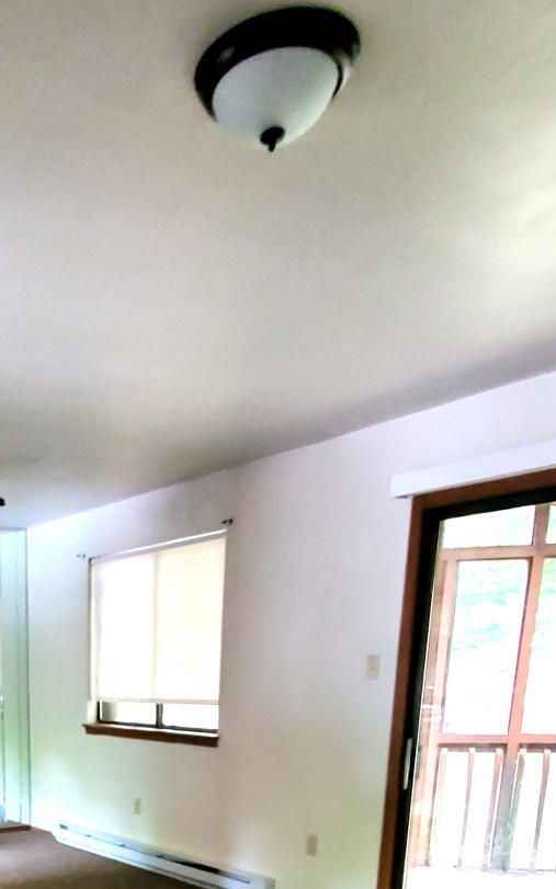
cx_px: 24
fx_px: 824
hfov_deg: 34.5
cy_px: 896
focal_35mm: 34
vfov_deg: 46.9
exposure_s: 1/19
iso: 800
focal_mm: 1.8
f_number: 2.2
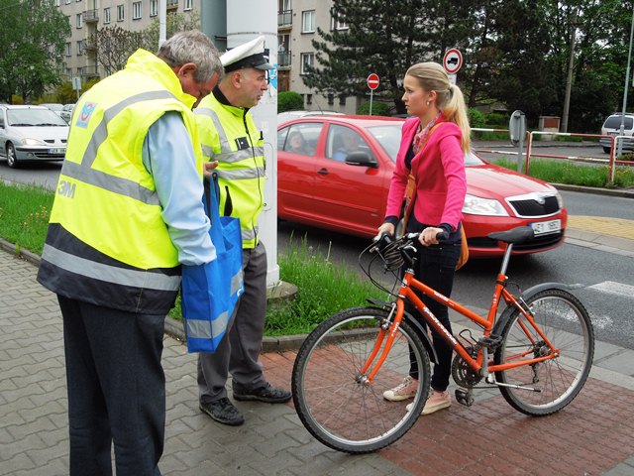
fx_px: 714
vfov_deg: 36.8
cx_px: 317
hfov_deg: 47.9
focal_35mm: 39
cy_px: 238
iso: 100
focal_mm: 7
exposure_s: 1/160
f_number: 3.8
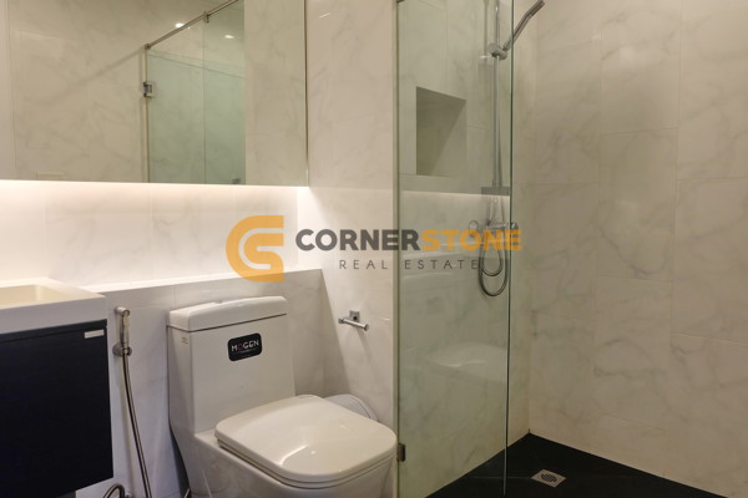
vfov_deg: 53.1
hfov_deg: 73.7
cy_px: 249
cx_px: 374
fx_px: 499
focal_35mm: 24
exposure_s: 1/85
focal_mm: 16
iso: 800
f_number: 3.5
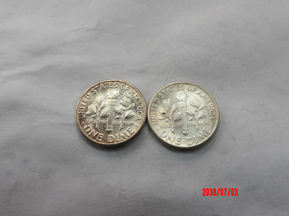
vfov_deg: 41.8
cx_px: 144
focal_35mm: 34
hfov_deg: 54.0
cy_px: 108
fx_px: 284
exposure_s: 1/55
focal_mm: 6.2
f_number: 4.5
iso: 100
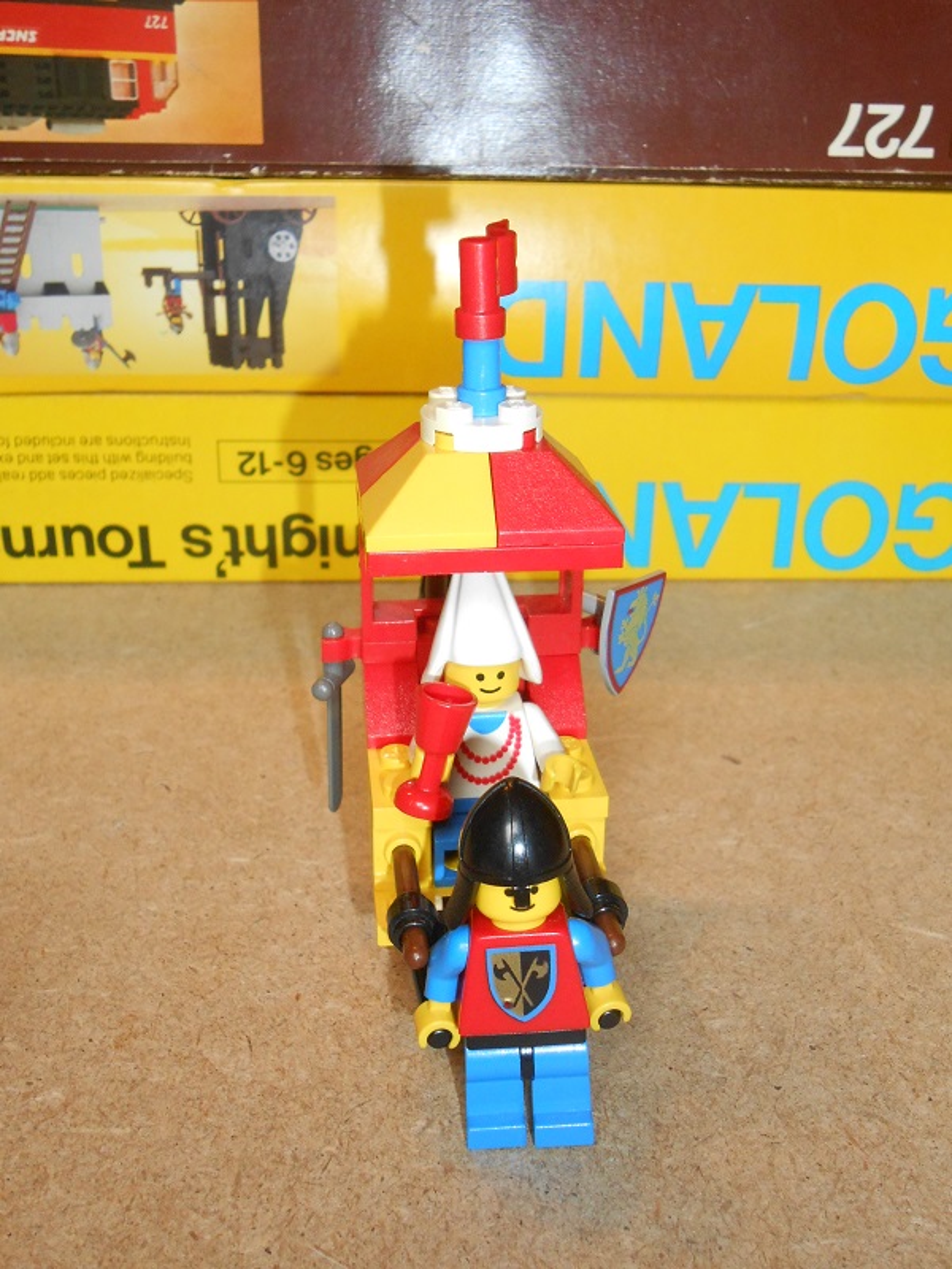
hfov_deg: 37.7
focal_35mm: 38
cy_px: 634
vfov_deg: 49.0
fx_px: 1393
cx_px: 476
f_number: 4.2
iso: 400
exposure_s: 1/15
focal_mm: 6.8
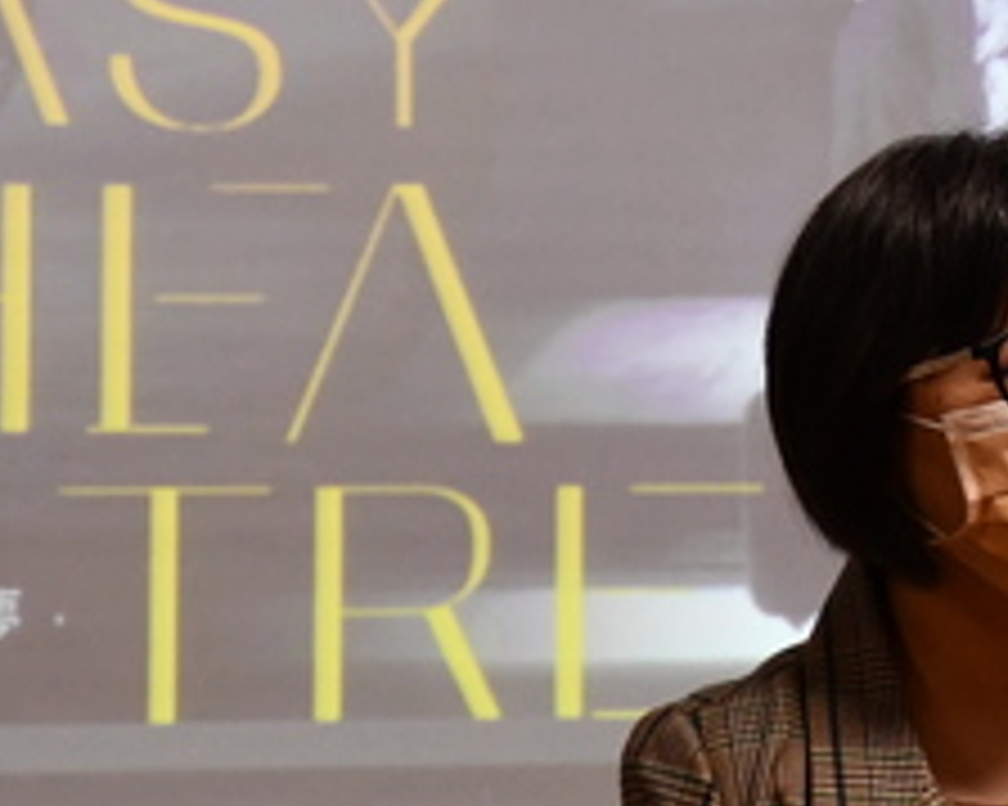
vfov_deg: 6.2
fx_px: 7485
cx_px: 513
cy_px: 385
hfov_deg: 7.7
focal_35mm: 251
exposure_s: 1/125
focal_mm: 40
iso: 1400
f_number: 4.5
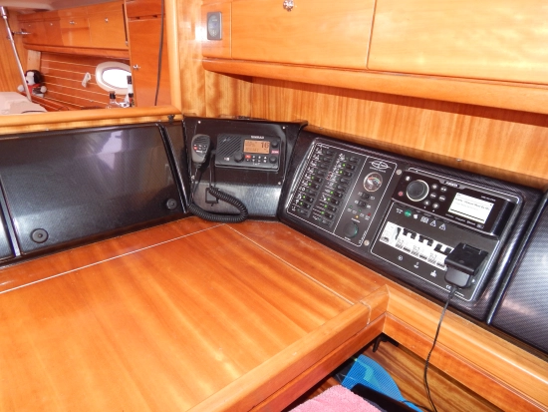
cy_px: 206
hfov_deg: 73.9
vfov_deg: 58.9
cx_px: 274
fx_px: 364
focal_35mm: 23
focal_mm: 4
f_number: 3
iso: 200
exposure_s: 1/30
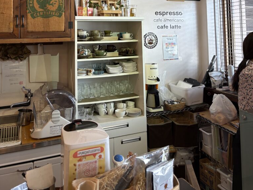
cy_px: 21
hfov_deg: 52.6
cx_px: 127
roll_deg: +0.7
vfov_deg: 38.1
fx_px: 256
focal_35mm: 35
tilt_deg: +3.4
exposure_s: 1/110
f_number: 1.6
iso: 64
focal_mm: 5.96
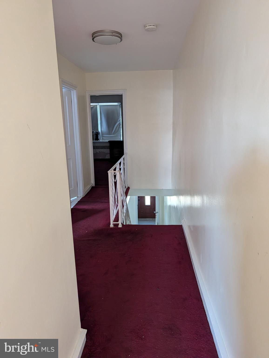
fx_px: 248
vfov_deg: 71.5
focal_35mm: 24
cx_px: 134
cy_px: 179
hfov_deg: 56.9
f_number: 1.68
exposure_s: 1/1066
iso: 1745
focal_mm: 6.9
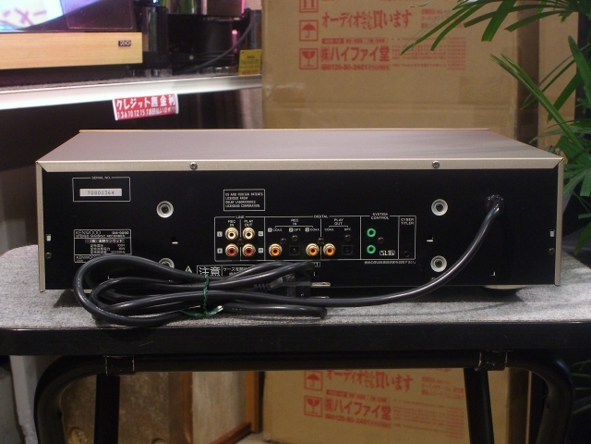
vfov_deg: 18.4
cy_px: 222
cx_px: 296
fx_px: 1366
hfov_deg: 24.4
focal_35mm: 80
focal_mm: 16.6
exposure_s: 1/13
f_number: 4.4
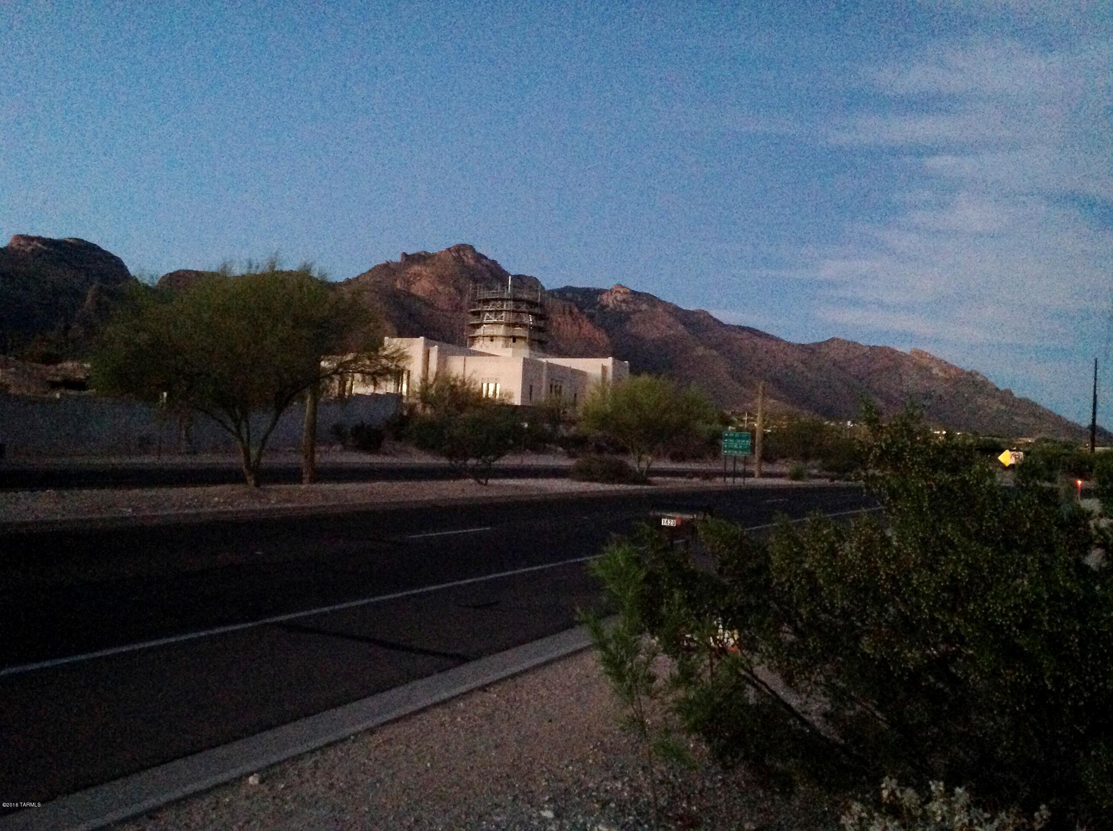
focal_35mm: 35
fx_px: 1124
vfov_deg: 40.6
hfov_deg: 52.7
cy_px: 416
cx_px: 556
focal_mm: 4.28
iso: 800
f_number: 2.4
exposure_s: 1/15
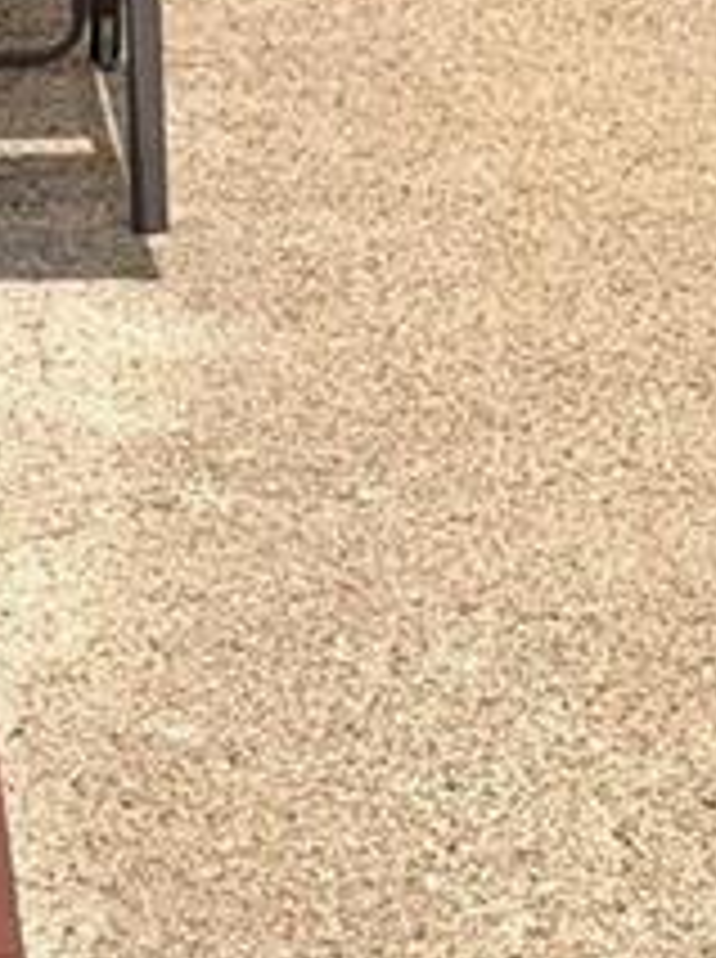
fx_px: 7496
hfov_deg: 5.5
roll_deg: +0.2
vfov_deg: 7.1
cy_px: -823
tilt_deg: -6.9
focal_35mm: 271
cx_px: 414
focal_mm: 6.76
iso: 64
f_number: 1.78
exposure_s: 1/7143
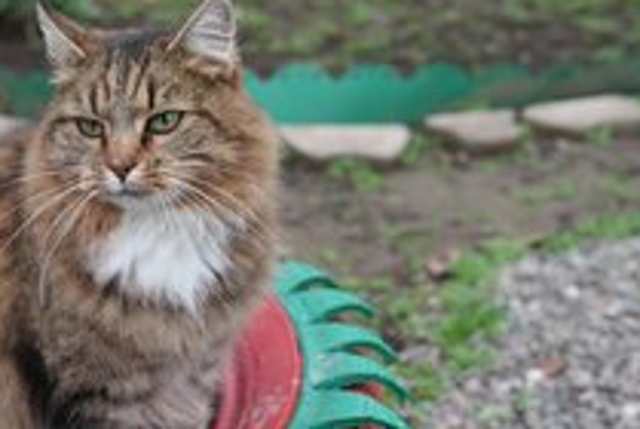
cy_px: 228
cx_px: 113
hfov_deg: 30.1
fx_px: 1157
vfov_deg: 21.0
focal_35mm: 65
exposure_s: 1/160
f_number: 4
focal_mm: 34
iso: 400
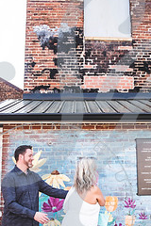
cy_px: 137
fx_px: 283
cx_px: 89
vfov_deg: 43.4
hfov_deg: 29.8
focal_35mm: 45
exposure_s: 1/400
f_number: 2.8
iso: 100
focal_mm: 24
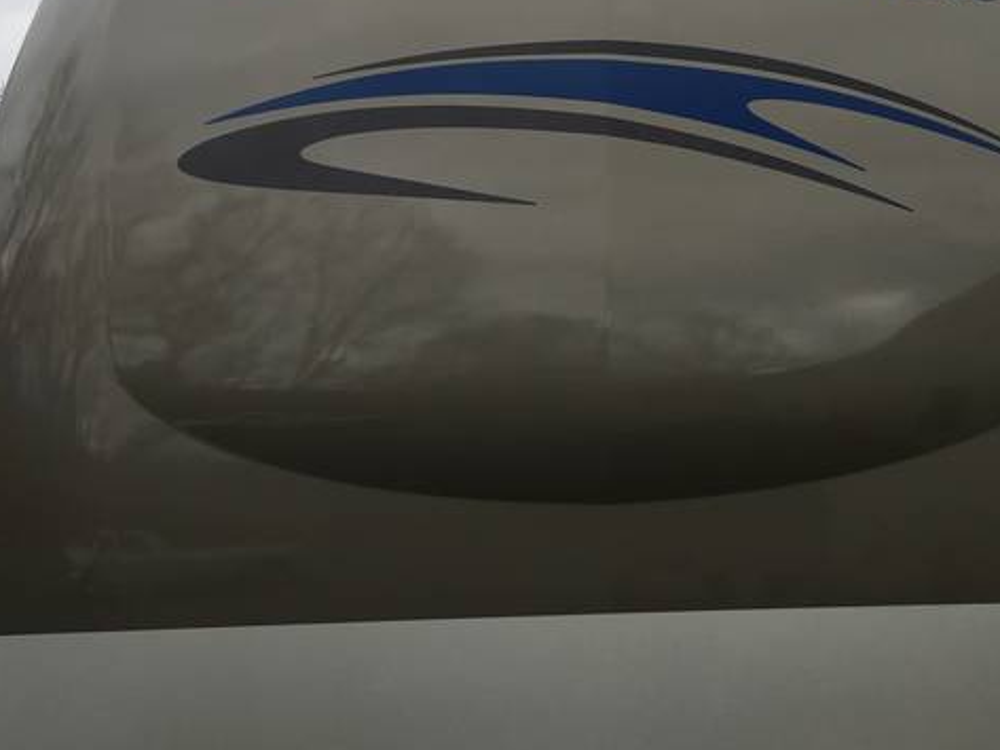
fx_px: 1416
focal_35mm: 49
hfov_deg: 38.5
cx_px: 668
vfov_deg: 29.6
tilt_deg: +17.7
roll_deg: +2.5
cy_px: 302
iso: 25
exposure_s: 1/565
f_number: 2.2
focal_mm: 4.15
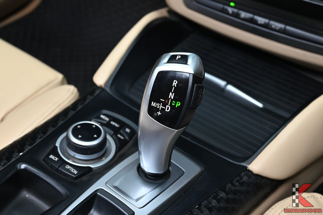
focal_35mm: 48
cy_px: 108
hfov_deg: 41.1
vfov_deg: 28.1
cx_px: 162
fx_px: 431
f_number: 5.6
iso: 800
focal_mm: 32.5
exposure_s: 1/45
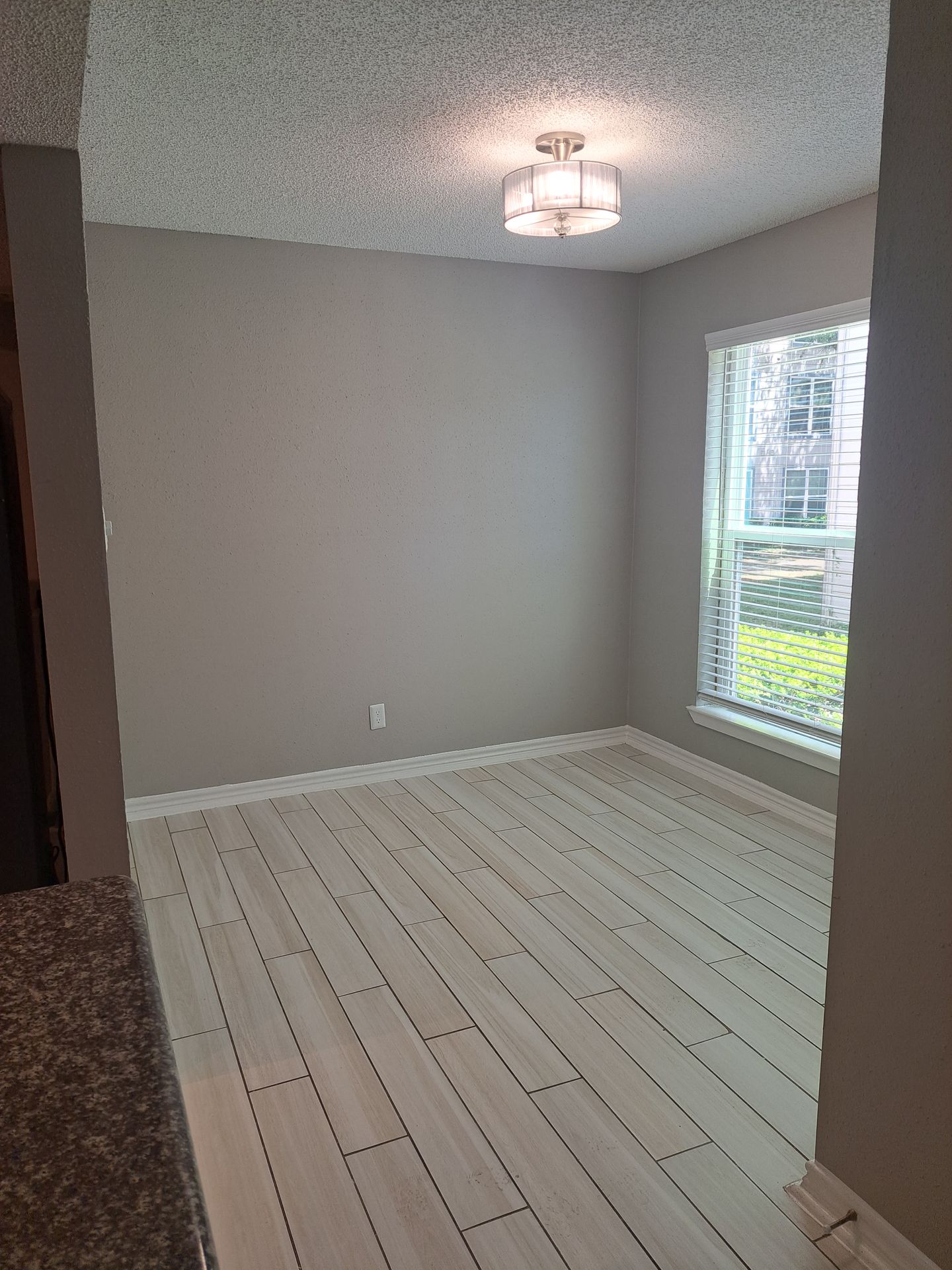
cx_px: 476
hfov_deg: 56.8
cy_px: 635
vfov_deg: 71.6
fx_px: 880
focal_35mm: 24
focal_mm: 5.23
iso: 50
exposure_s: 1/60
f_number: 1.8
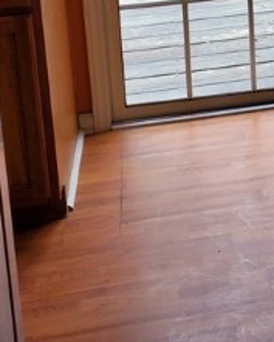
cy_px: -152
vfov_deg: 19.3
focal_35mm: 88
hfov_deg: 16.3
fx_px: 891
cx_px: 378
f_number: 2.4
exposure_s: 1/120
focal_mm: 4.3
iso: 100
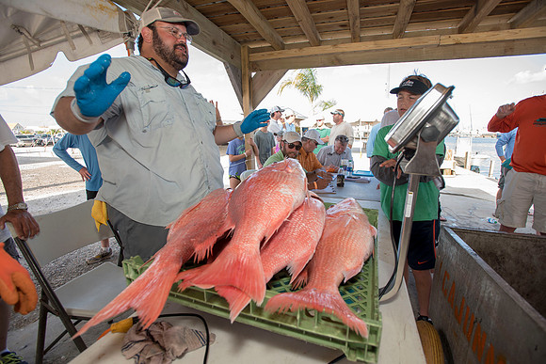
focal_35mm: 17
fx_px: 258
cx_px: 273
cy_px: 182
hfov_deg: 93.3
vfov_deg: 70.5
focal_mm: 17
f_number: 4.5
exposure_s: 1/200
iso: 250
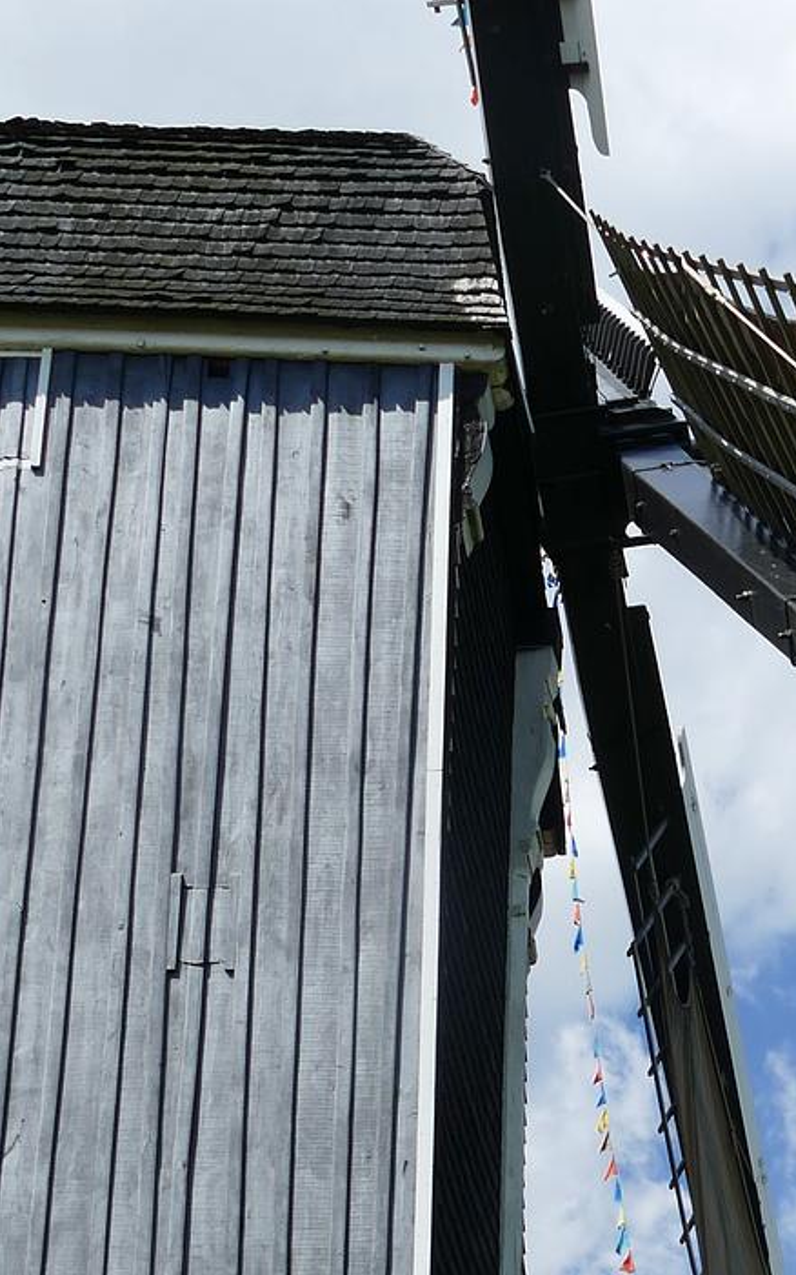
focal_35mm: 60
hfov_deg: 20.6
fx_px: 2083
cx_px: 881
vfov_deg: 32.1
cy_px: 1177
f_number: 3.5
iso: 125
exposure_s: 1/2500
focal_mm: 9.12
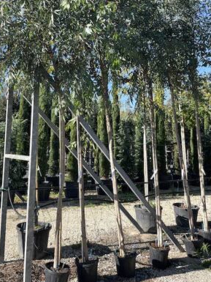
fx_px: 292
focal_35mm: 36
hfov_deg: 39.4
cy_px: 101
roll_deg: -0.3
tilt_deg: +9.5
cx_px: 77
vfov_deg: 50.7
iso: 32
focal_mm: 4.2
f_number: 1.6
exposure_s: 1/1383
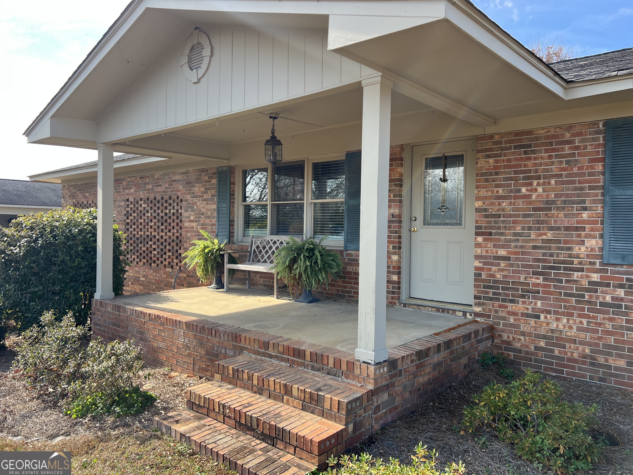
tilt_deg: -0.5
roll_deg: -1.0
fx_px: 475
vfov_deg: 53.1
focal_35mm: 26
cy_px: 238
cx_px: 316
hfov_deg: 67.3
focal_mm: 5.7
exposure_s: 1/748
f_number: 1.5
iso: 50
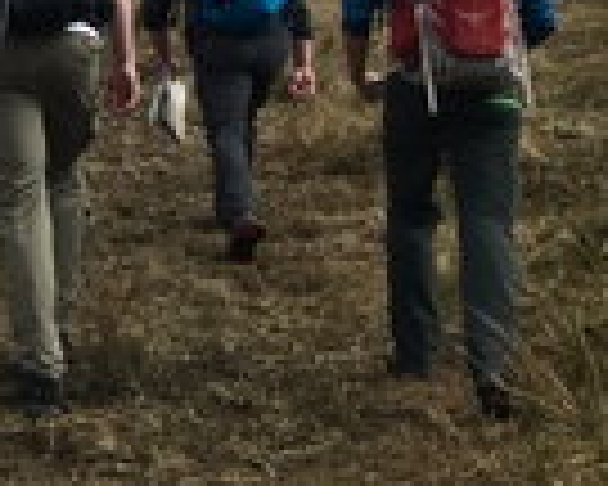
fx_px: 2447
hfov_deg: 12.2
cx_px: -698
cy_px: -328
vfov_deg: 10.8
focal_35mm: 136
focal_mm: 4.15
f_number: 2.2
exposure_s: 1/1068
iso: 25
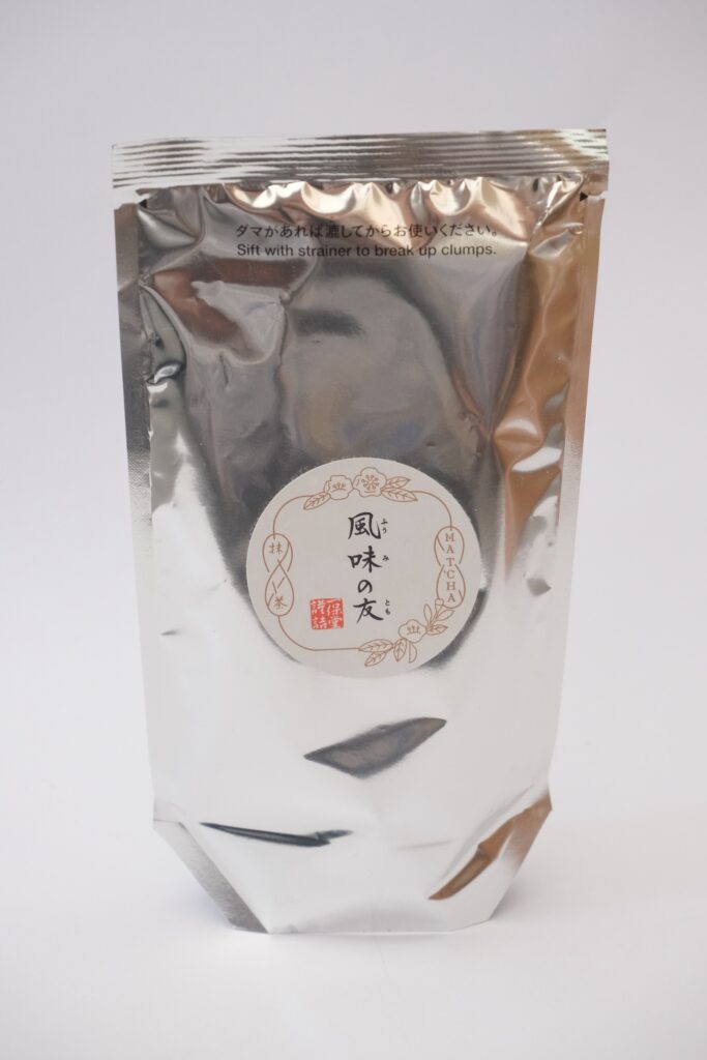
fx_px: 1973
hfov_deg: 20.3
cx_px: 354
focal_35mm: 67
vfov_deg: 30.1
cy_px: 530
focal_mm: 44.5
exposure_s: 1/125
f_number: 5.6
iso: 2500
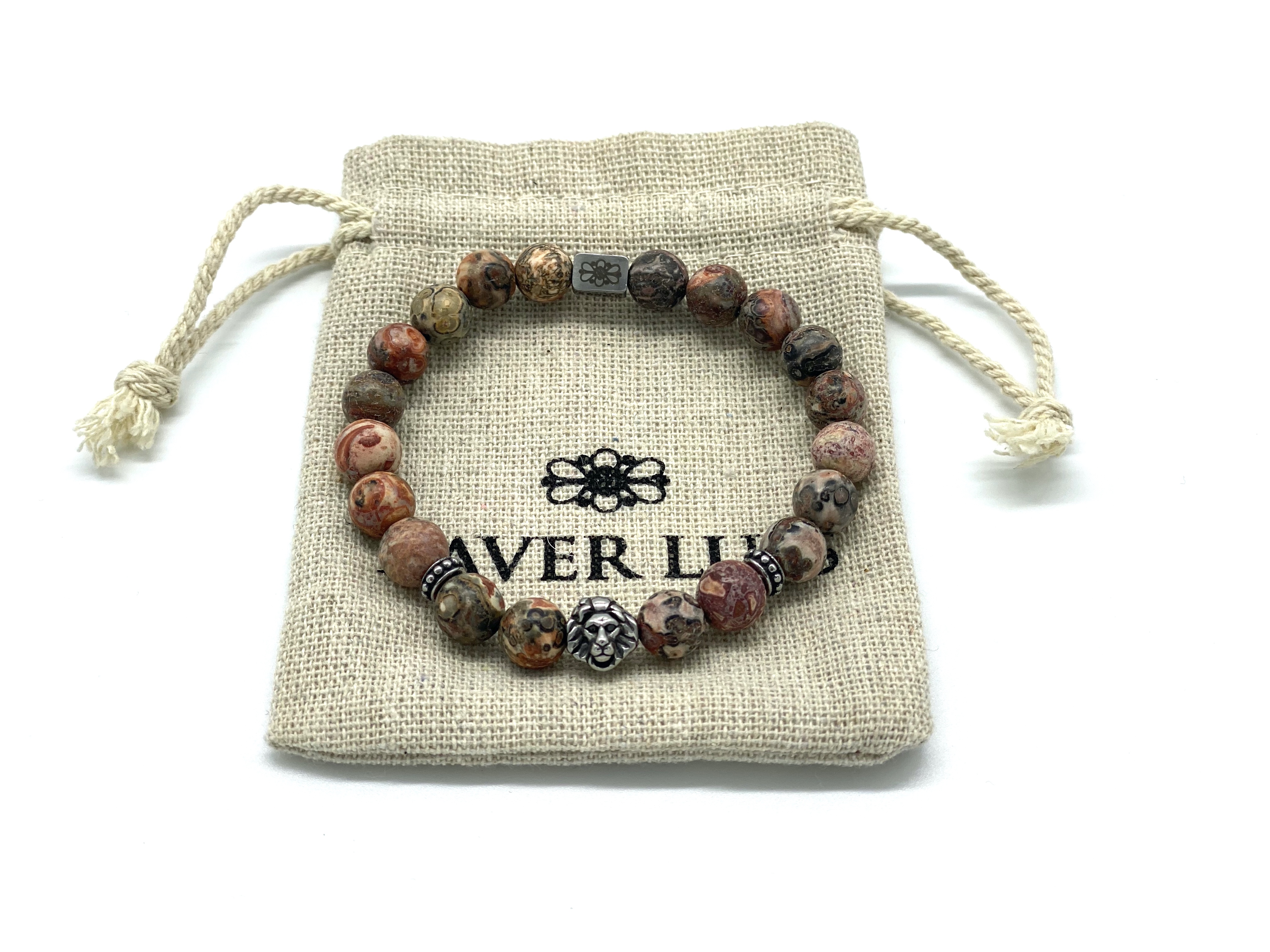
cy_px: 476
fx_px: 1908
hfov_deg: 36.8
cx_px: 635
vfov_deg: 28.0
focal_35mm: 52
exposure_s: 1/210
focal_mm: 6
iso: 20
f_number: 2
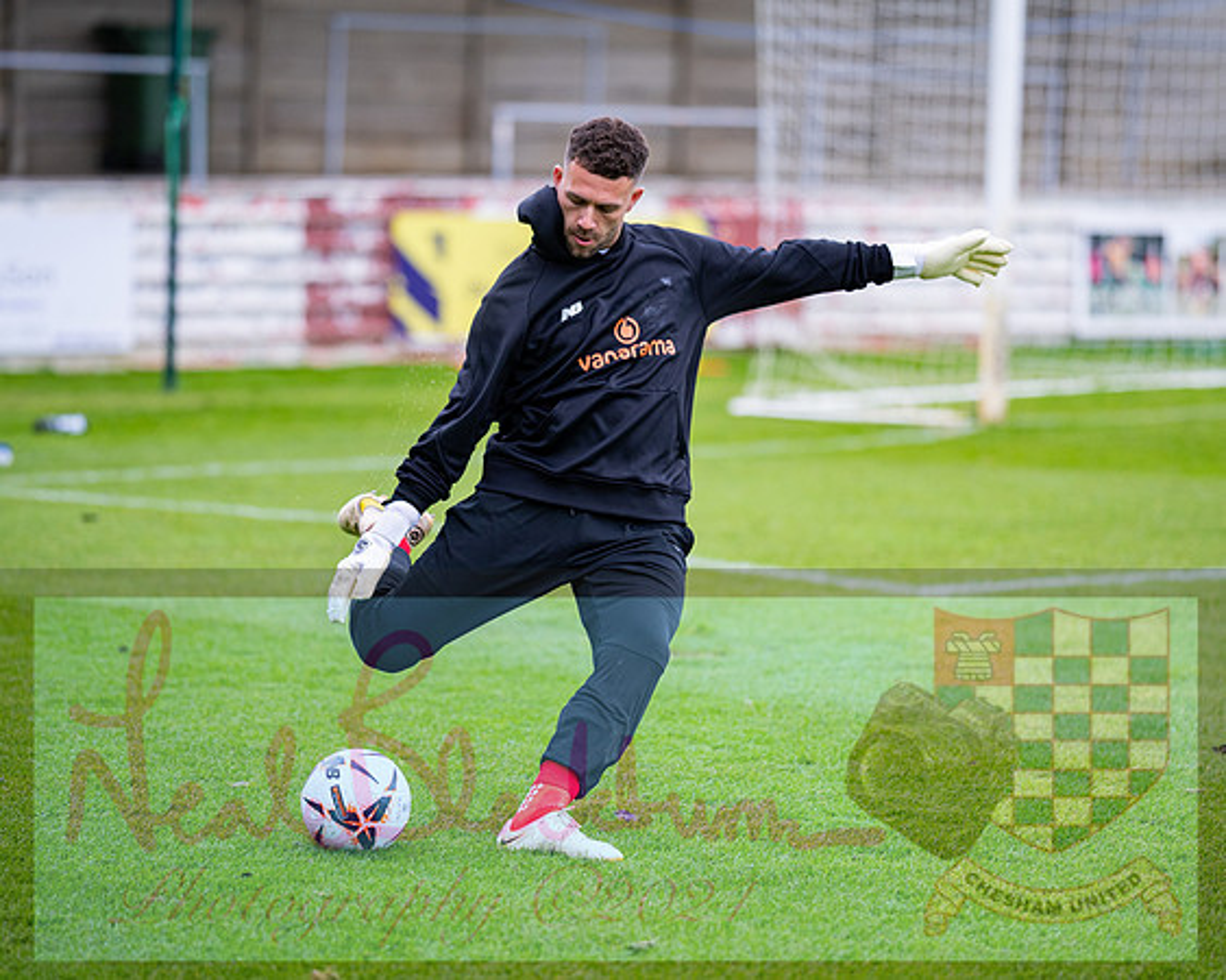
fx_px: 5774
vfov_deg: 9.7
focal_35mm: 159
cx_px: 622
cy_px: 483
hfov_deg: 12.1
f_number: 1.8
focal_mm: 135
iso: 400
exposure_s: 1/2000
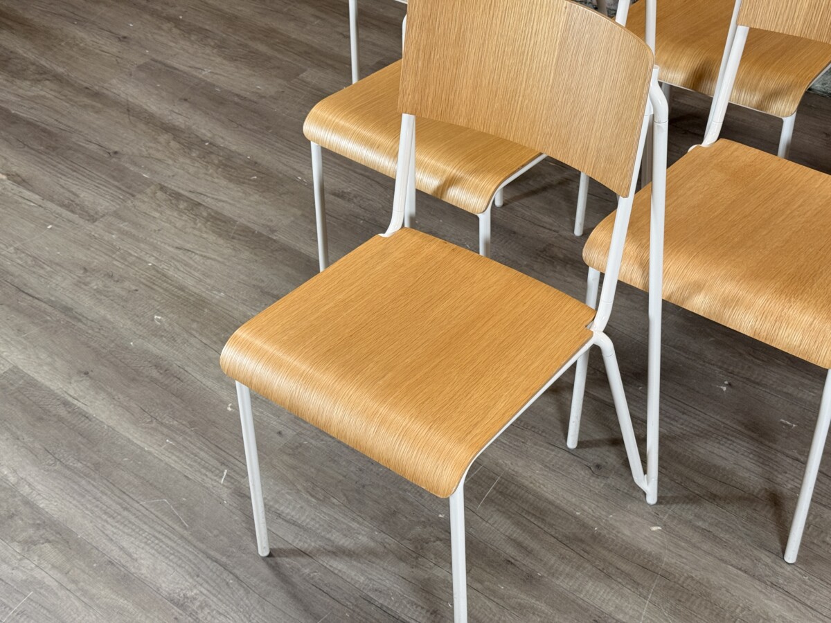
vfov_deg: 30.3
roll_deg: +3.5
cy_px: 312
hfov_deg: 39.7
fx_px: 1152
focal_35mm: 48
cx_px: 416
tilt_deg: -42.0
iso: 64
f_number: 1.78
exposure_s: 1/56
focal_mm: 6.76
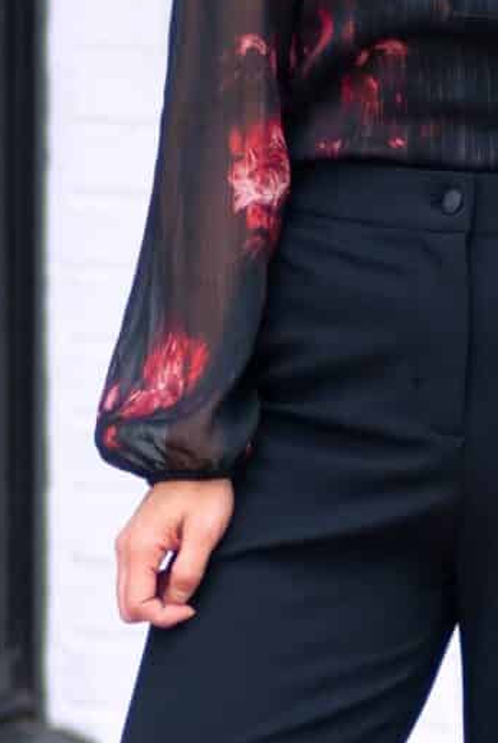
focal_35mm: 297
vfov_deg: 6.9
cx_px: 496
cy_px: 493
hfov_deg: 4.6
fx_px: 6146
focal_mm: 50
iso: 100
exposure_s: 1/400
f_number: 1.6
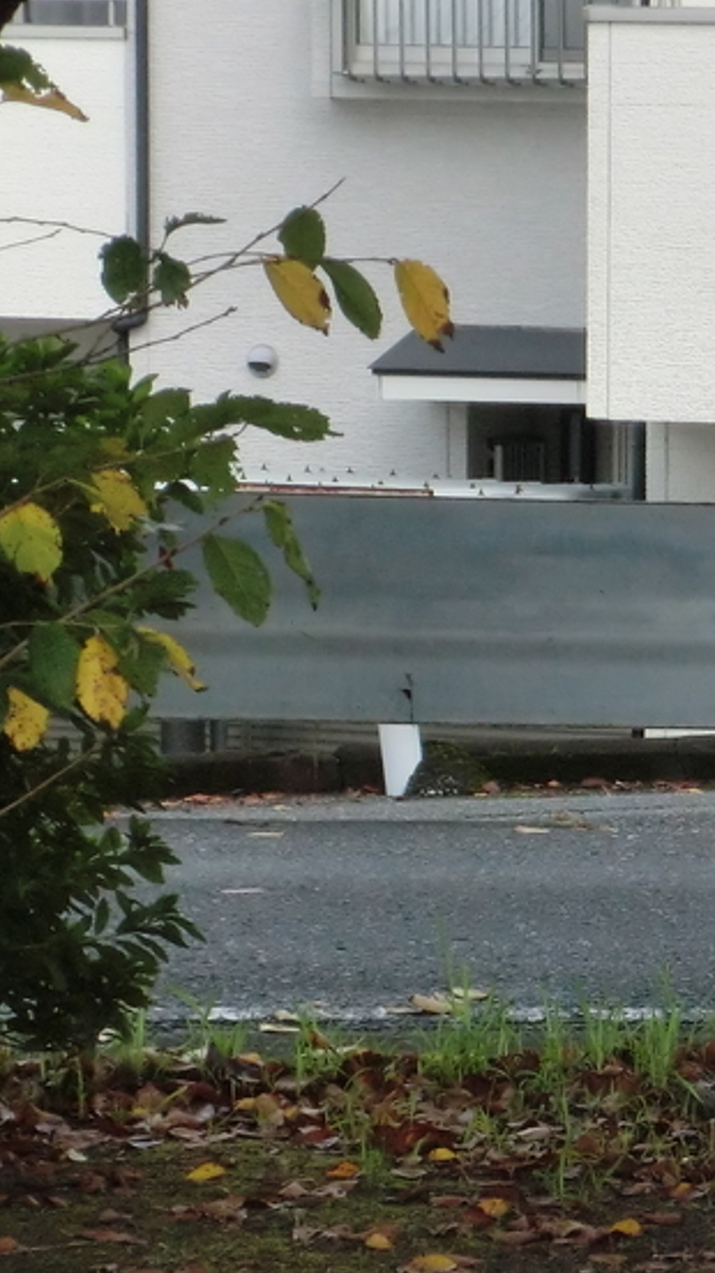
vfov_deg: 12.4
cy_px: 920
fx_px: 5838
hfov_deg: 7.0
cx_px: 853
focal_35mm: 173
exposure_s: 1/800
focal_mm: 13.16
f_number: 4.3
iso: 200
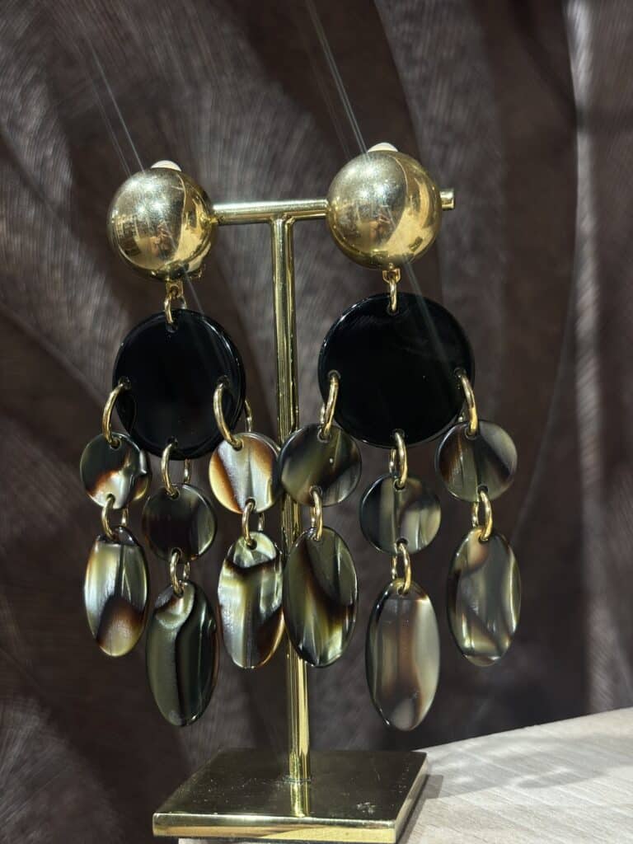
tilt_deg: -2.6
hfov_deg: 28.0
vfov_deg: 36.8
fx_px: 1268
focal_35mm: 52
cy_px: 422
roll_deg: +1.3
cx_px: 316
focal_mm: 5.96
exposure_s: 1/100
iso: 80
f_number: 1.6
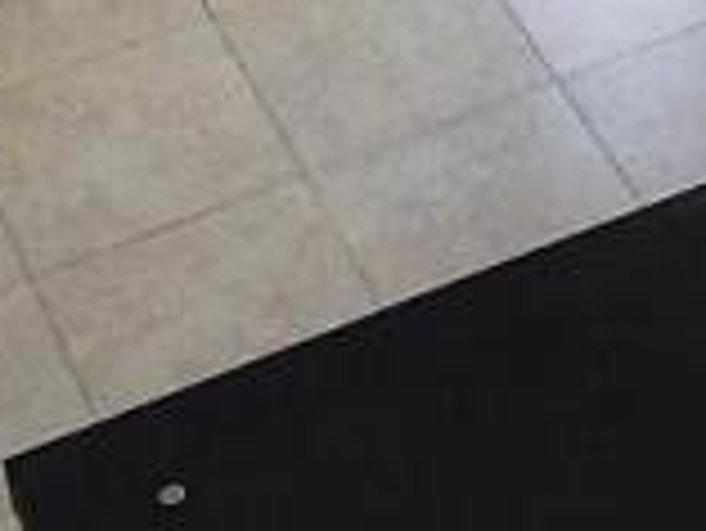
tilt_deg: -34.0
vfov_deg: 8.5
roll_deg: +0.1
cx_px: 1084
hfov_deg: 11.3
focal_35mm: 168
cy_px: -459
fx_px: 3429
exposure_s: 1/209
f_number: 2.4
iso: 50
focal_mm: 4.12
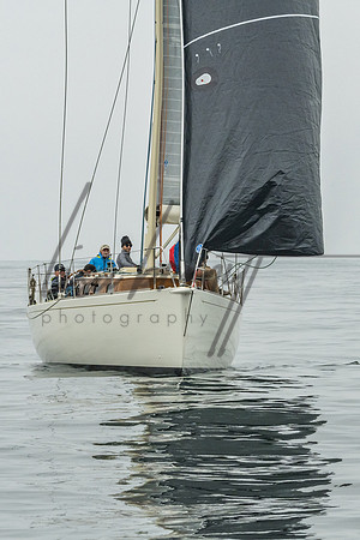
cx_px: 144
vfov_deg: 7.2
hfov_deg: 4.8
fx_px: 4317
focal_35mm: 288
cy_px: 324
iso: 640
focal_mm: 160
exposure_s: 1/1600
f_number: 10
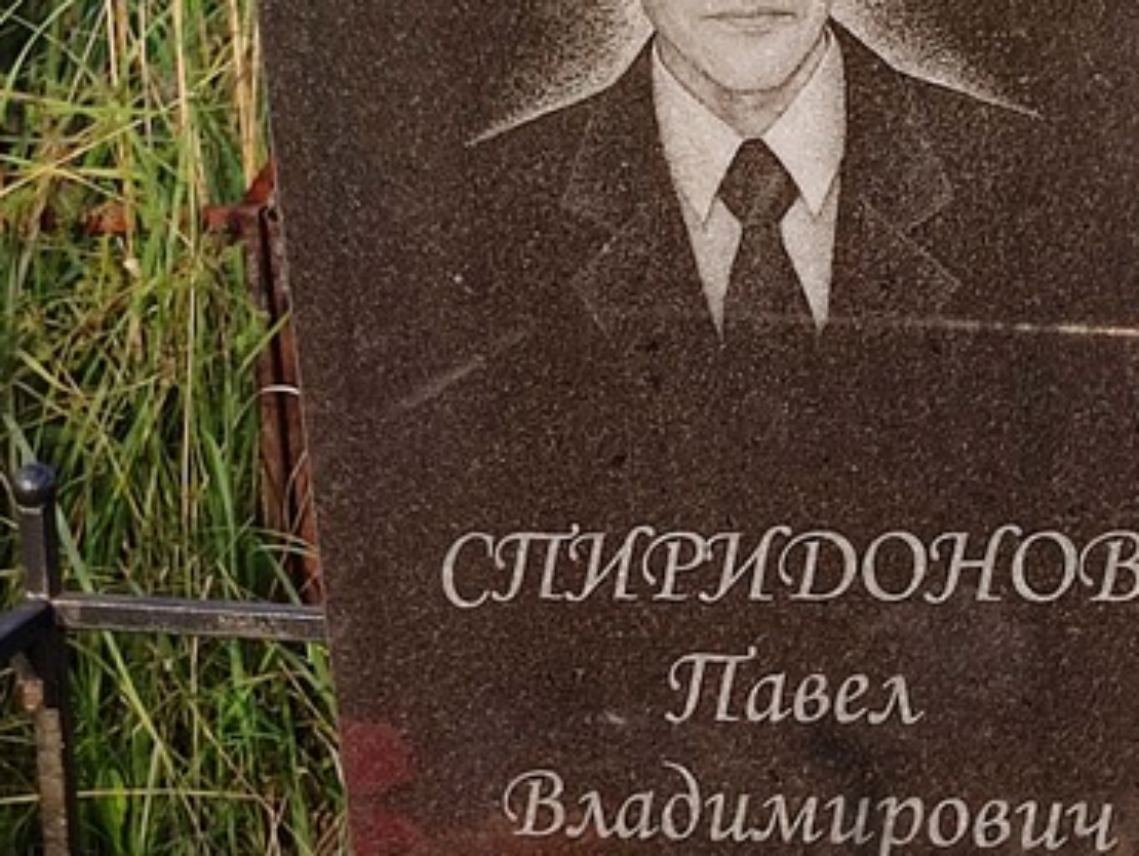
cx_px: 634
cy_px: 373
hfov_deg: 35.5
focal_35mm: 54
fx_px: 1778
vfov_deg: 27.0
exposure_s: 1/280
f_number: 1.9
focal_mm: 6.04
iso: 50
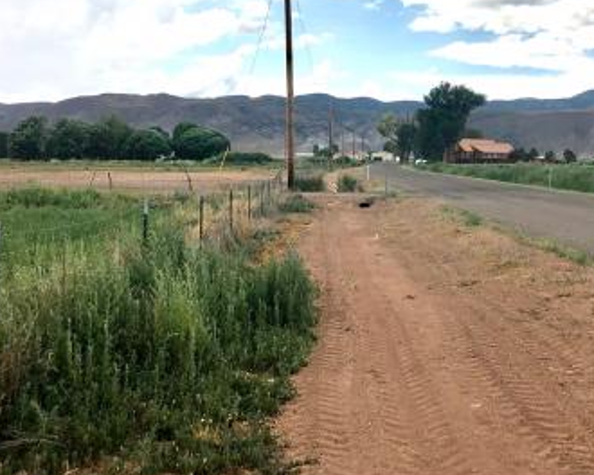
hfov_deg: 34.6
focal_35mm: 53
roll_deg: +1.6
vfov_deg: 28.0
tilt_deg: +4.2
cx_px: 443
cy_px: 94
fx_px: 932
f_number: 1.8
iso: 20
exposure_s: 1/2183
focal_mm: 3.99
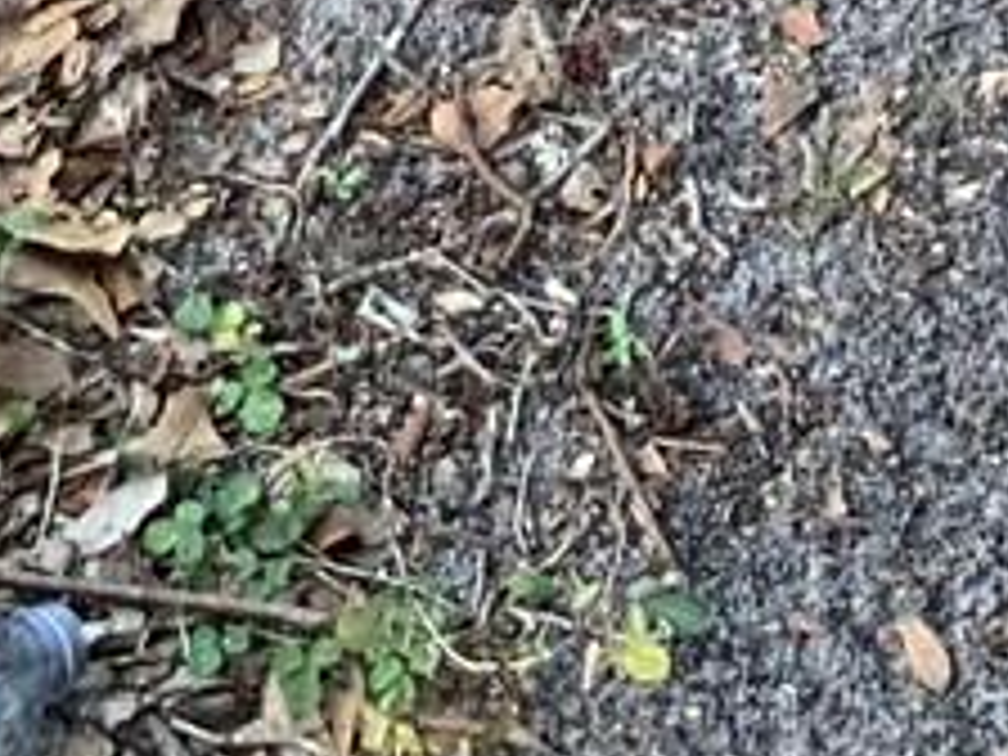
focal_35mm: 207
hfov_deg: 9.5
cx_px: 1058
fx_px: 6028
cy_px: -1476
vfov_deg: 6.6
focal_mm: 3
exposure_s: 1/79
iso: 64
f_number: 1.8
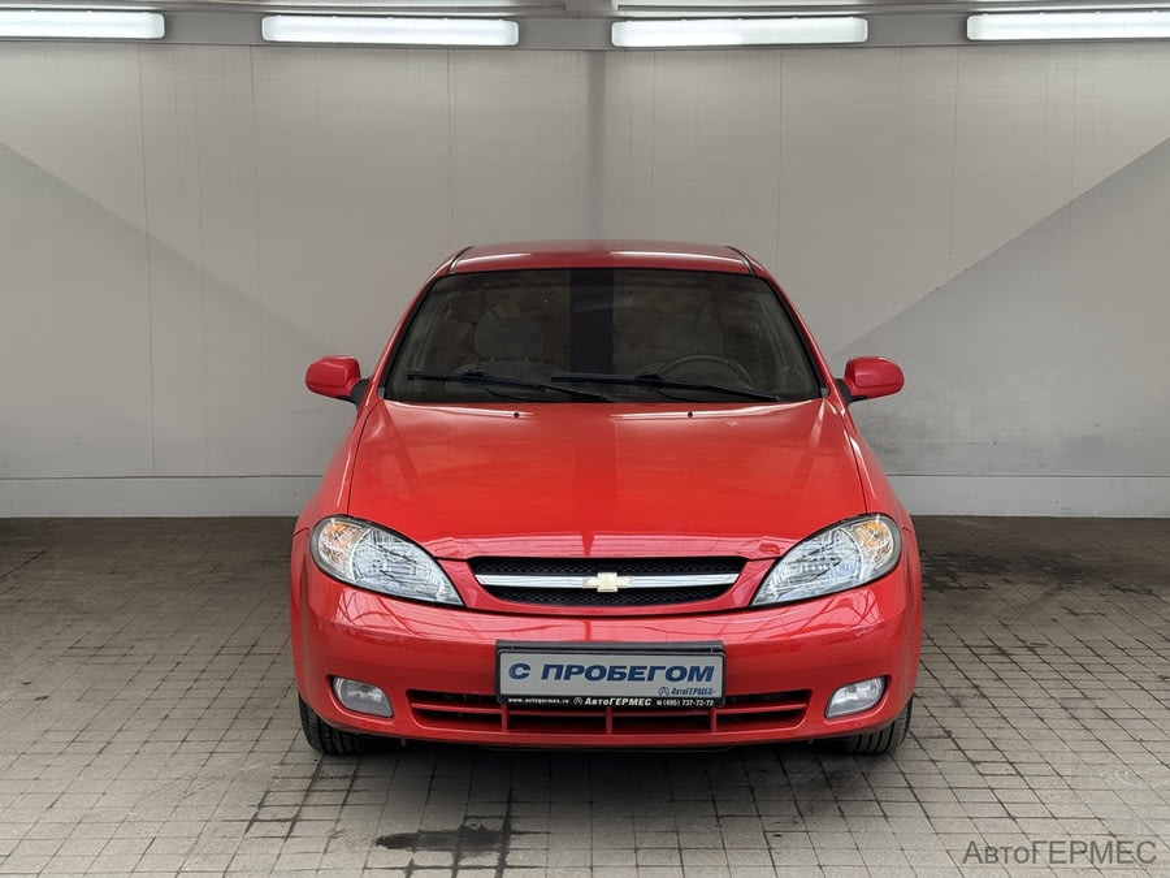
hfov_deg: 39.7
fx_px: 1622
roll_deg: -0.9
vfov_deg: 30.3
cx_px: 585
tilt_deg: -8.9
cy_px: 439
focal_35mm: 48
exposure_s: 1/436
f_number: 1.78
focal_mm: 6.76
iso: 64
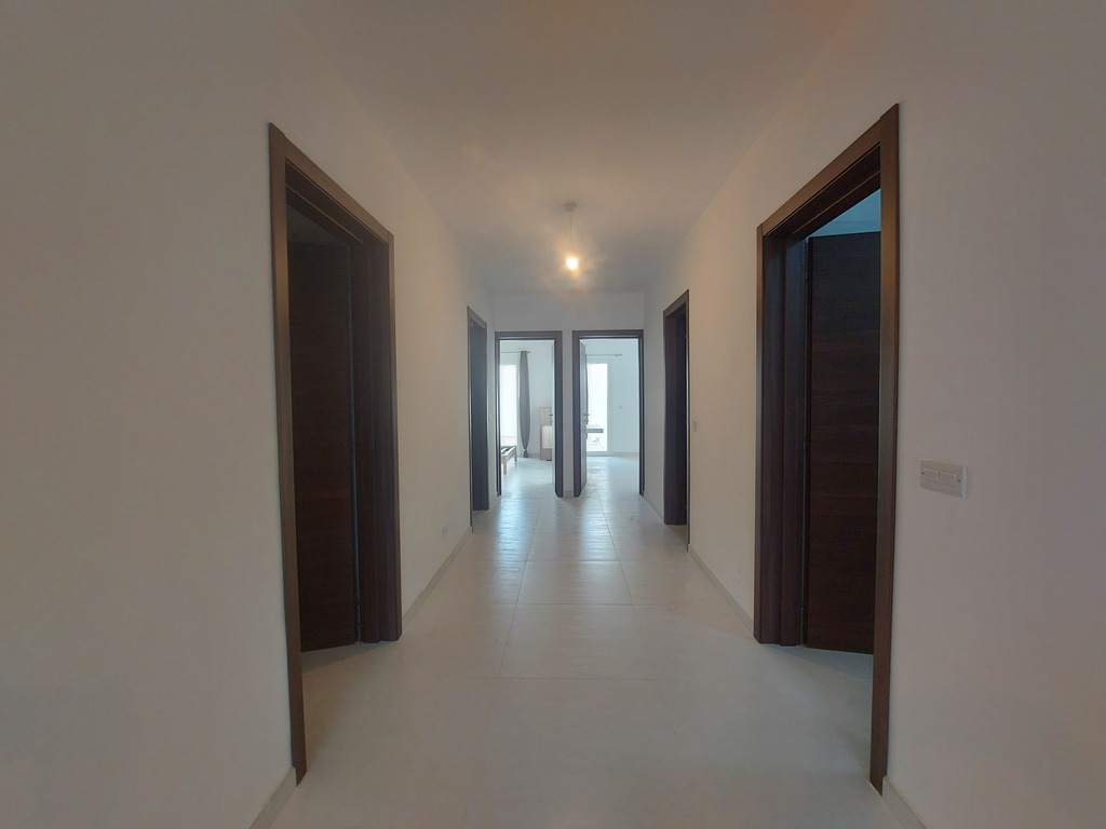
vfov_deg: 89.9
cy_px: 414
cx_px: 553
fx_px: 415
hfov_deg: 106.2
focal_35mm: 13
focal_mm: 1.74
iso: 64
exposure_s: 1/50
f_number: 2.2
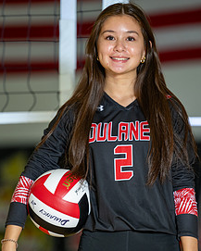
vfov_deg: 6.5
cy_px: 157
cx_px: 112
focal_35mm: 296
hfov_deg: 5.2
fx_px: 2200
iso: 320
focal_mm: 190
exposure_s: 1/200
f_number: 2.8
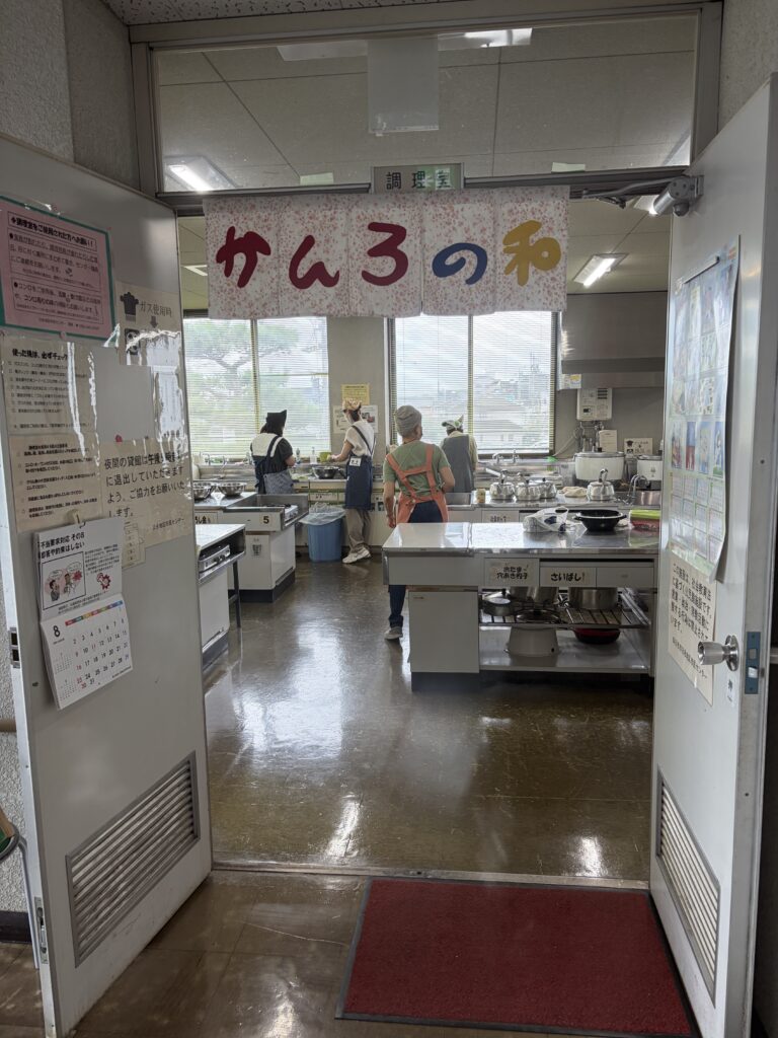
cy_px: 519
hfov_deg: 53.1
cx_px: 389
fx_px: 779
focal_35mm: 26
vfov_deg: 67.3
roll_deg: +1.6
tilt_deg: -8.4
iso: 50
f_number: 1.6
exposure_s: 1/173
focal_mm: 5.96
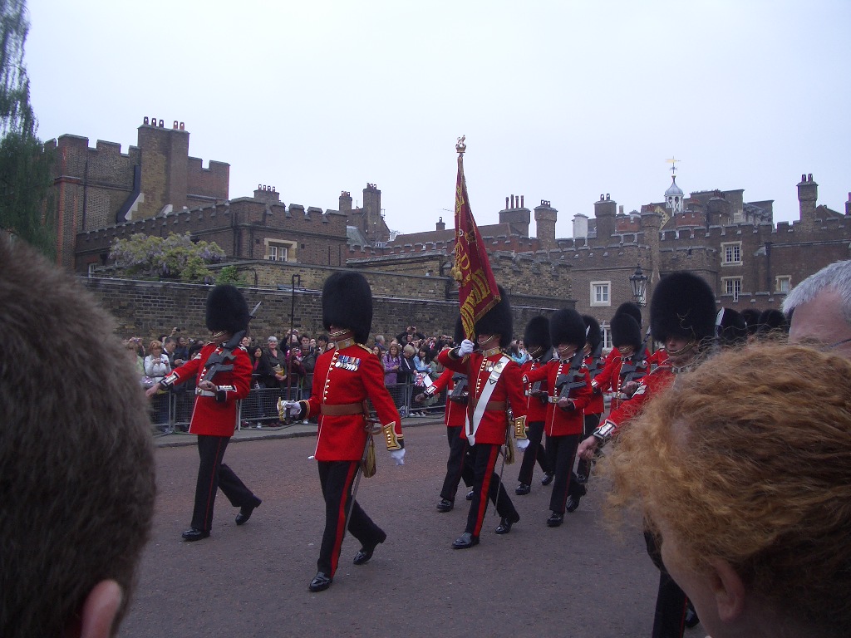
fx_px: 860
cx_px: 426
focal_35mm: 35
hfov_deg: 52.6
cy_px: 319
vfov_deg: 40.7
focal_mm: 5.8
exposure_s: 1/320
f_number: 4.3
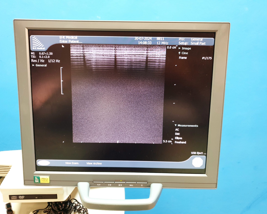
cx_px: 131
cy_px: 110
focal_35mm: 28
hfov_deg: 62.2
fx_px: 221
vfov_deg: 51.5
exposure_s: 1/33
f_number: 1.5
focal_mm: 4.3
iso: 250
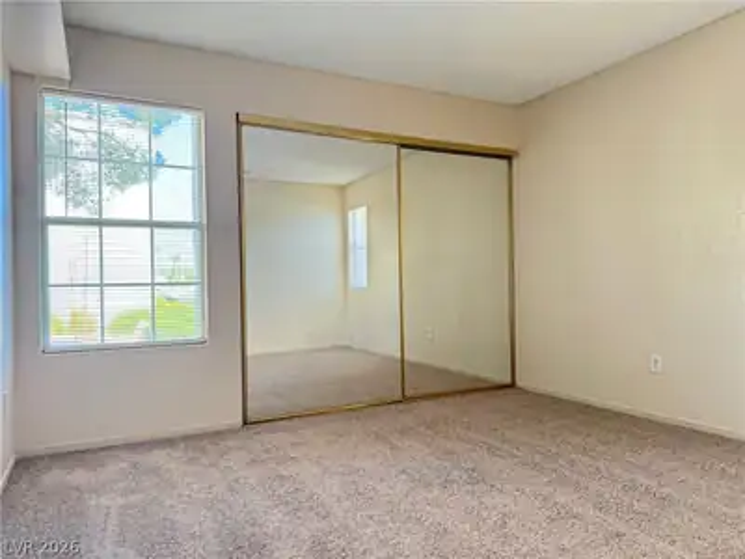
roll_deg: +0.5
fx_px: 517
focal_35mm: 24
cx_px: 372
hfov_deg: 71.6
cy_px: 280
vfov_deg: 56.8
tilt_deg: +0.4
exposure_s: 1/72
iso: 200
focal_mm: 6.76
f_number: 1.78
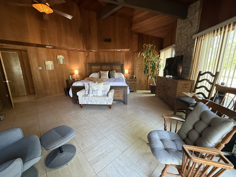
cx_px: 118
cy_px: 88
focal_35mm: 14
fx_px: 95
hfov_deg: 102.1
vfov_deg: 85.7
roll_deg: +0.2
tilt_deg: -12.2
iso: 500
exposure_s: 1/60
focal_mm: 2.22
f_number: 2.2
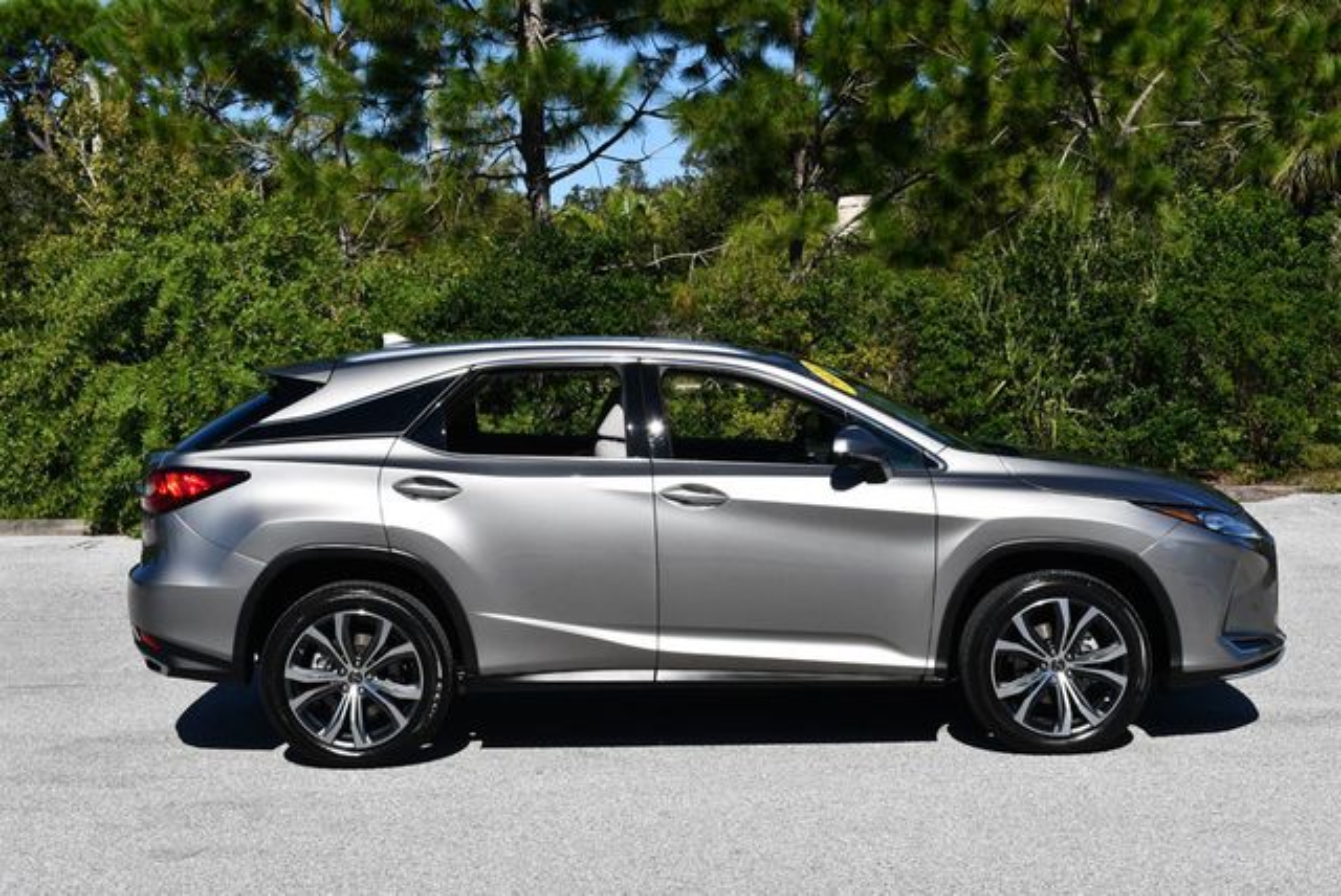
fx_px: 2162
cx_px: 670
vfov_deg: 23.4
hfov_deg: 34.5
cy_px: 448
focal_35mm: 58
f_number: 9
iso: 100
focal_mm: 29
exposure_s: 1/320
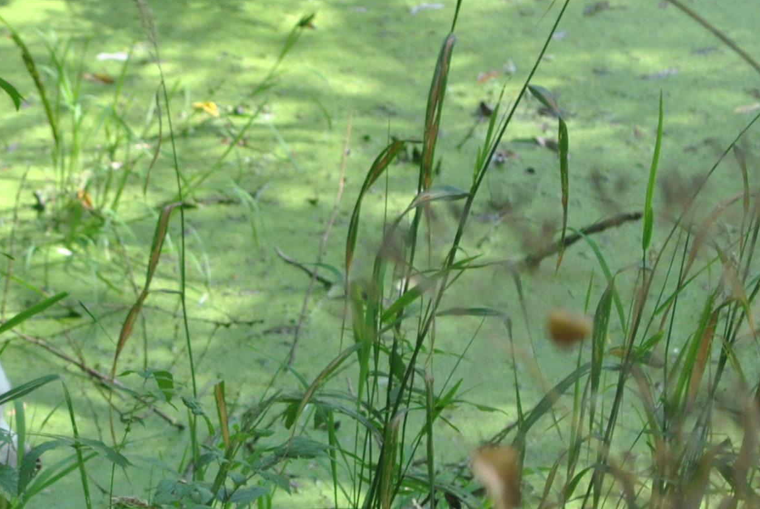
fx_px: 5402
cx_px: -130
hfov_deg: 8.0
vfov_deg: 5.4
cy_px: 538
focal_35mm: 256
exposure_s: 1/60
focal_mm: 55
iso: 200
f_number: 5.6
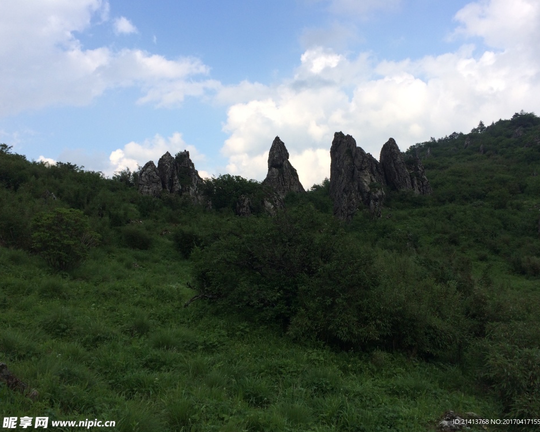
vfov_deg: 45.8
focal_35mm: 32
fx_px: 512
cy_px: 212
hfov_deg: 55.6
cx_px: 289
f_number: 2.2
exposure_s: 1/1368
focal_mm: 4.12
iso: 32
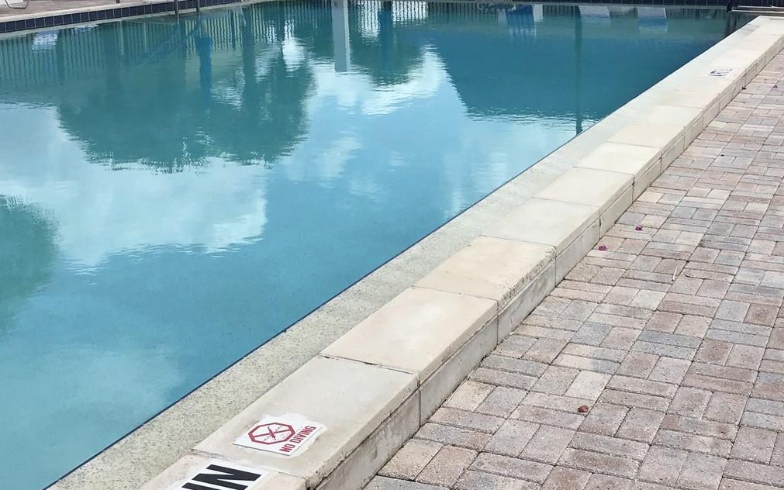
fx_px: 1111
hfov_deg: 38.6
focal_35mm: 52
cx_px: 490
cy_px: 150
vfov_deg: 24.7
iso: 25
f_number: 2.4
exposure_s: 1/1942
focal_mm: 3.3
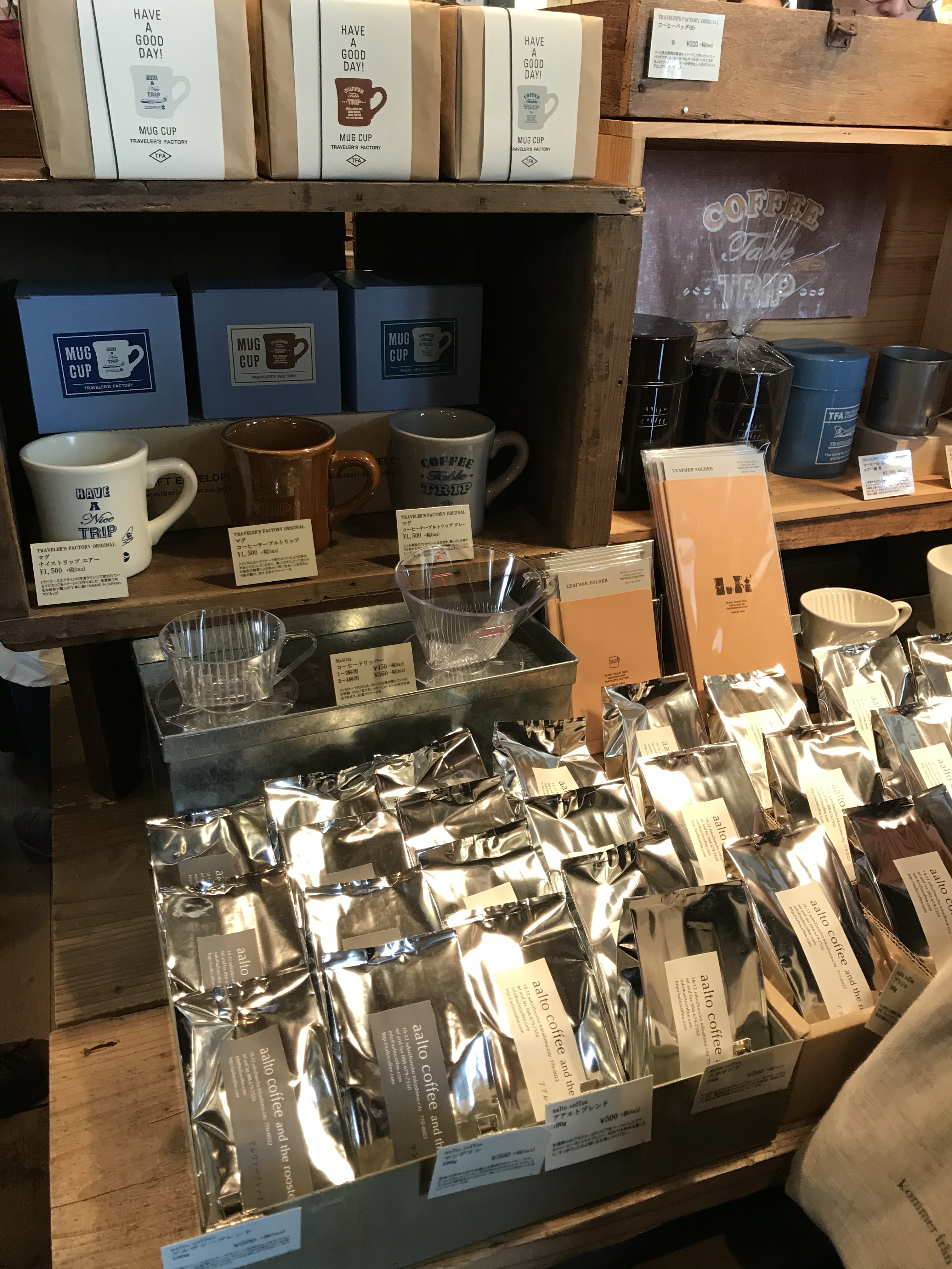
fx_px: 1027
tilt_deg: -26.0
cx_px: 476
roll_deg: +0.0
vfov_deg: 63.4
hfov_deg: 49.7
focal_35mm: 28
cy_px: 634
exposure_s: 1/20
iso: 40
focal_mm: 3.99
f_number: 1.8
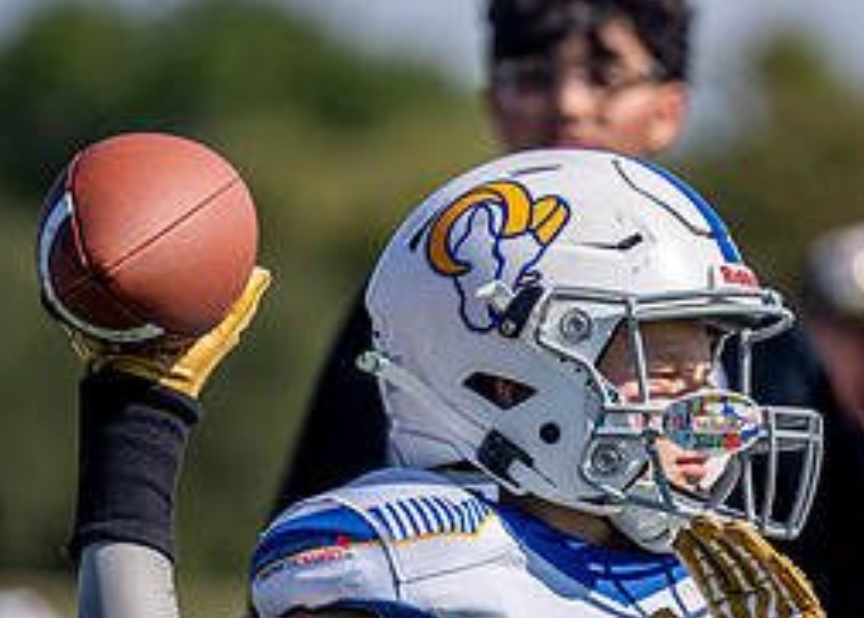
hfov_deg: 3.8
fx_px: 12939
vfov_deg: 2.7
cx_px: 638
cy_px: 635
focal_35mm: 527
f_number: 2.8
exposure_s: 1/3200
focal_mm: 200
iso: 100
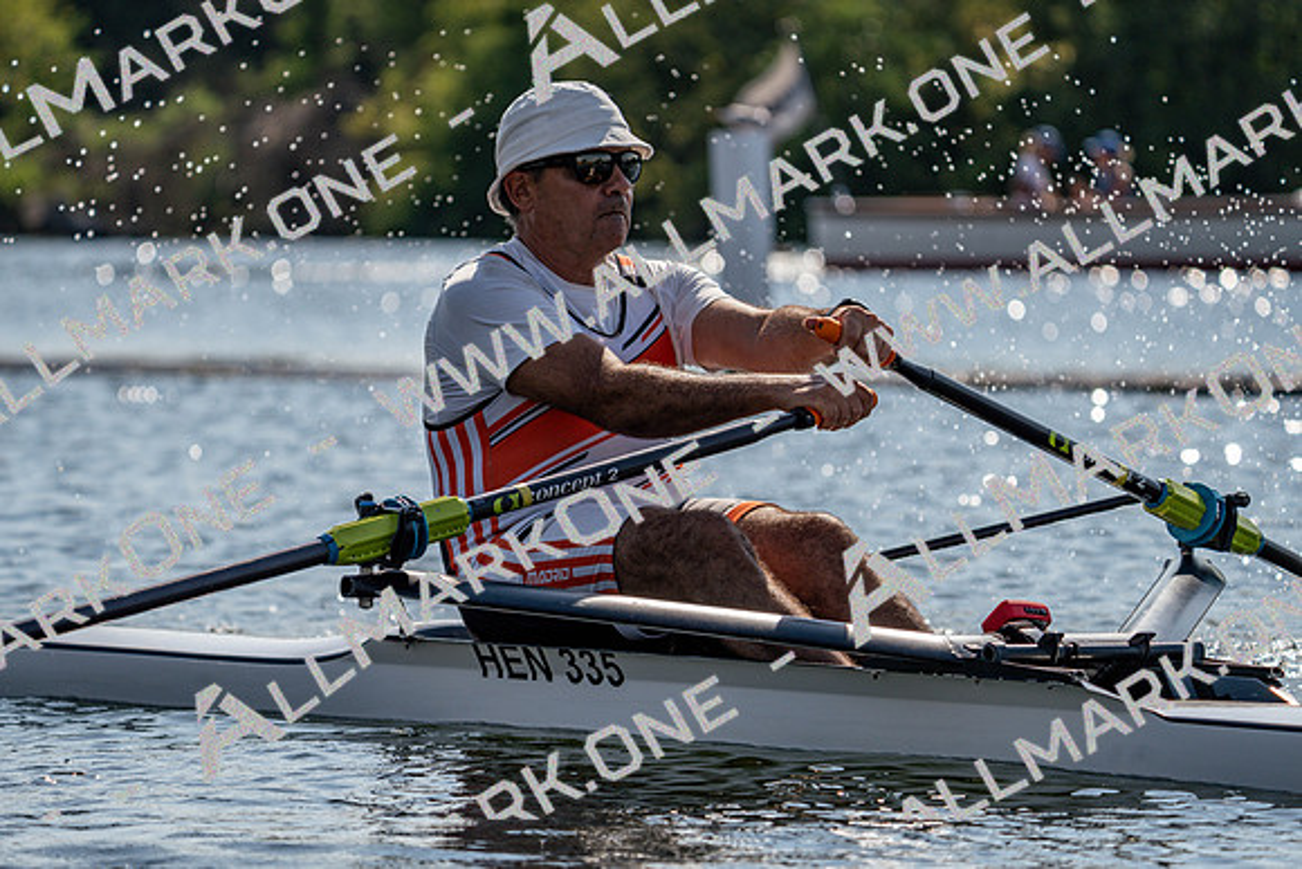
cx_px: 651
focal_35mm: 232
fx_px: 8392
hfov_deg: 8.9
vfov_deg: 5.9
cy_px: 434
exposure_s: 1/1600
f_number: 5.6
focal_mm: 232
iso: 125
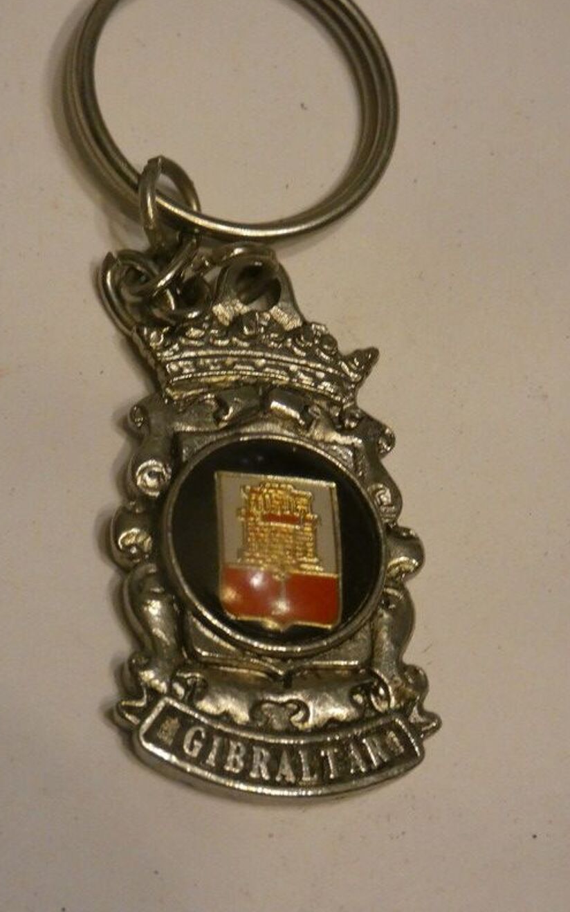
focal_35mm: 89
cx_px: 263
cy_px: 454
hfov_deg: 14.7
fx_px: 2212
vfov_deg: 23.3
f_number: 4.5
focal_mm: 14.8
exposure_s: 1/80
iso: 1000
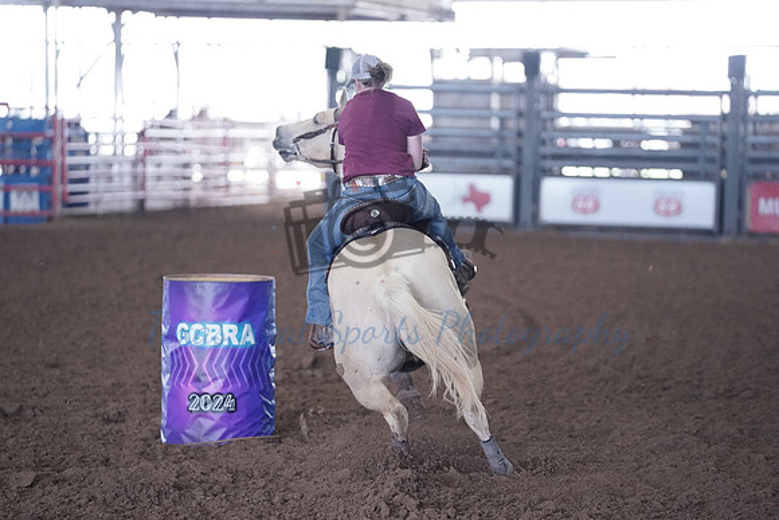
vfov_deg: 7.9
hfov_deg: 11.9
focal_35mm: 173
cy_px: 260
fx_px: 3744
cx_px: 390
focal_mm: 173
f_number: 2.8
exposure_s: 1/1000
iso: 6400
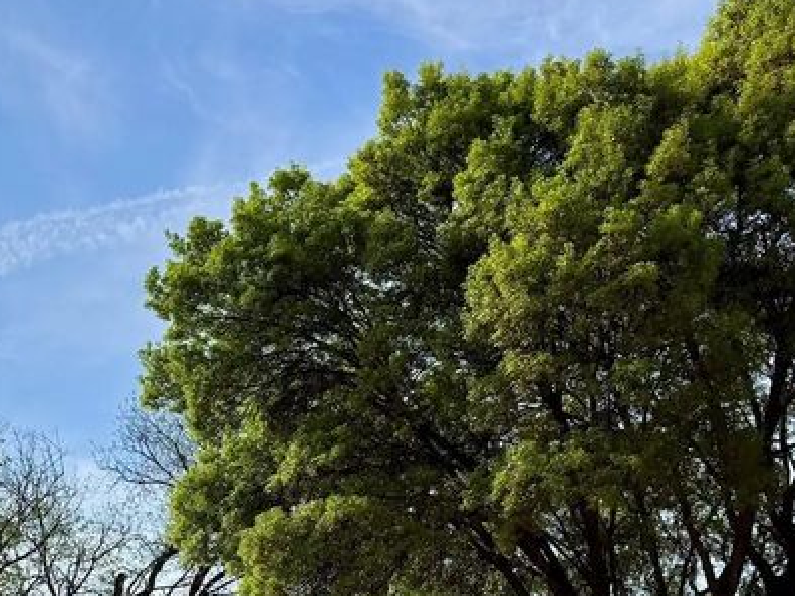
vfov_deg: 21.9
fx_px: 1424
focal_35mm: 62
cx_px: -46
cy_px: 714
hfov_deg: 28.7
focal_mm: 6.76
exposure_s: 1/6173
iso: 80
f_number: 1.78
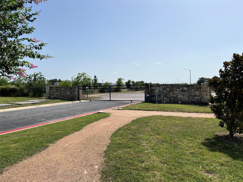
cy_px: 91
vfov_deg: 53.1
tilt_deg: +1.3
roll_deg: -0.1
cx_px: 122
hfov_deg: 67.3
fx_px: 183
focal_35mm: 26
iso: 50
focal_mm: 5.7
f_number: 1.5
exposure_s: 1/8000
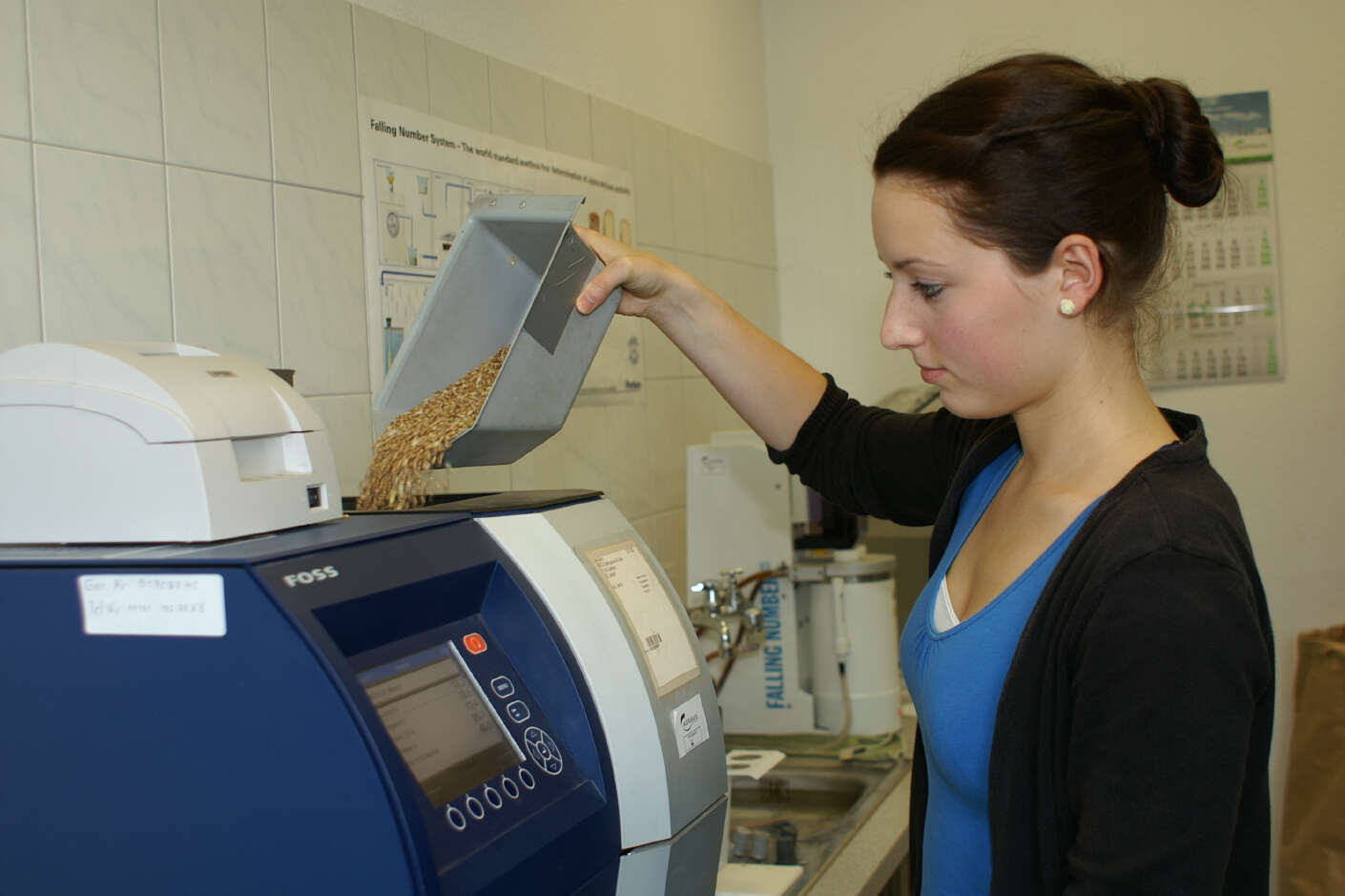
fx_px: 1569
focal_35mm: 42
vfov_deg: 31.9
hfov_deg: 46.4
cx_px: 672
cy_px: 448
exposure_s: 1/90
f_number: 3.5
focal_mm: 28
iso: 100
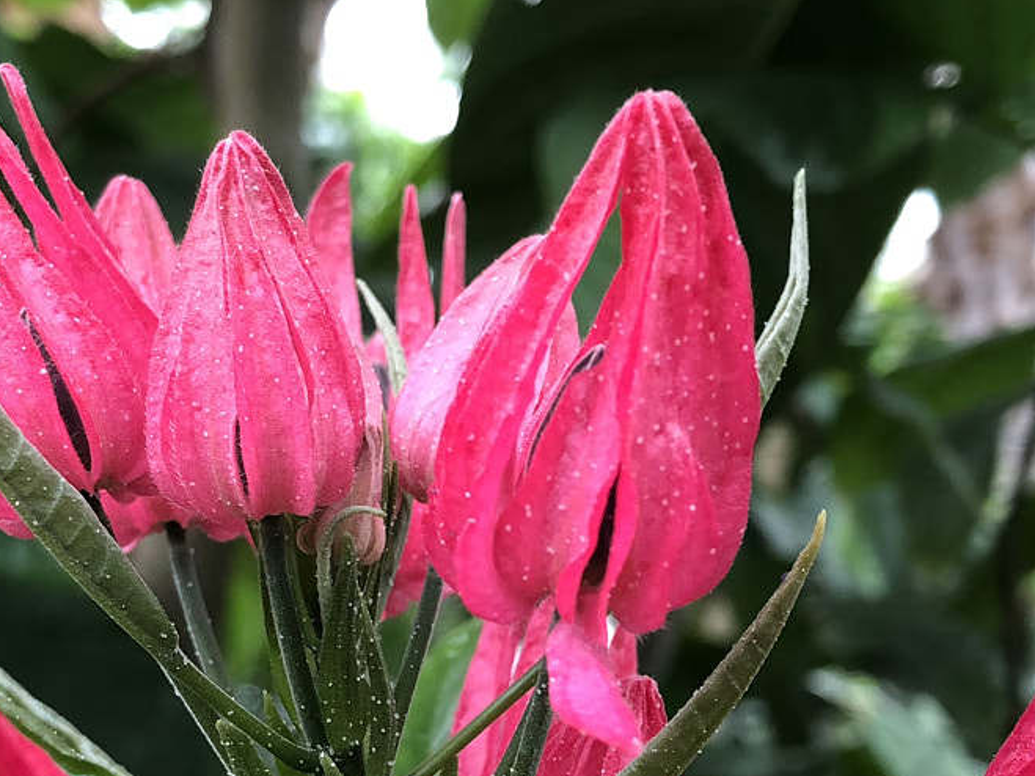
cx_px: 446
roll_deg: -9.1
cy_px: 573
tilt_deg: +5.2
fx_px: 2033
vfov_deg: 21.4
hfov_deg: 28.5
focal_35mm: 68
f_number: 1.8
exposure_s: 1/30
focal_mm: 4
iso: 25
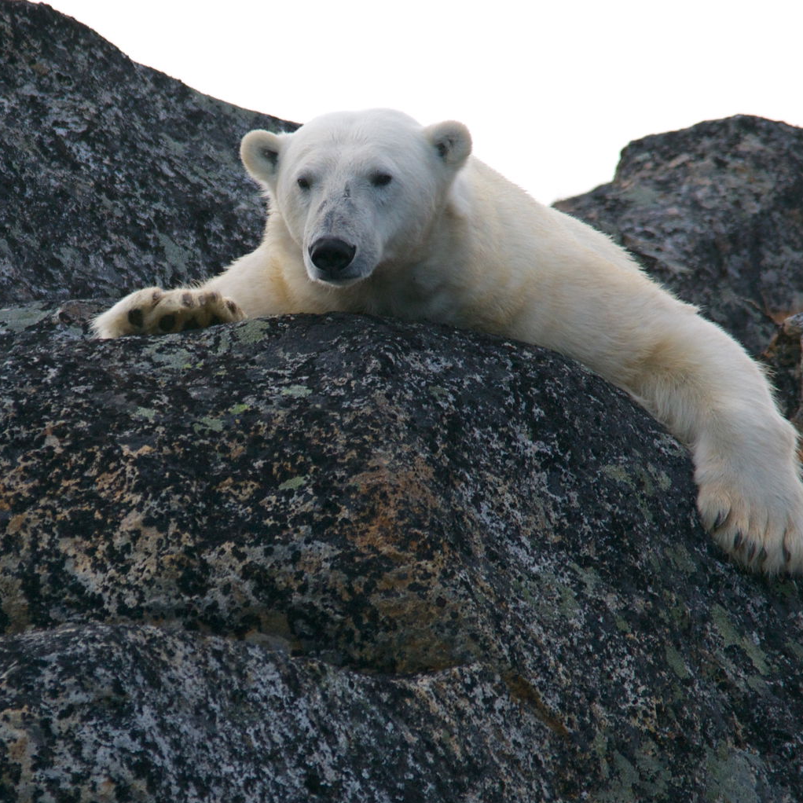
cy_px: 440
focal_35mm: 1198
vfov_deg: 1.5
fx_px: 31441
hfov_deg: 1.5
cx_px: 254
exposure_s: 1/640
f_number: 6.3
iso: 400
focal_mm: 500
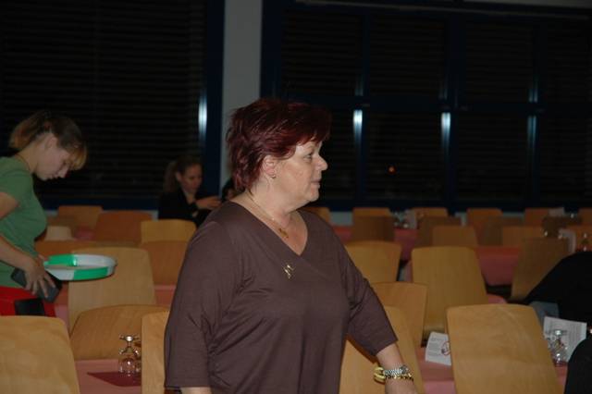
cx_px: 296
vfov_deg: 13.0
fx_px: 1726
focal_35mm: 105
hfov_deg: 19.5
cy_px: 197
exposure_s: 1/60
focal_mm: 70
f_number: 4.5
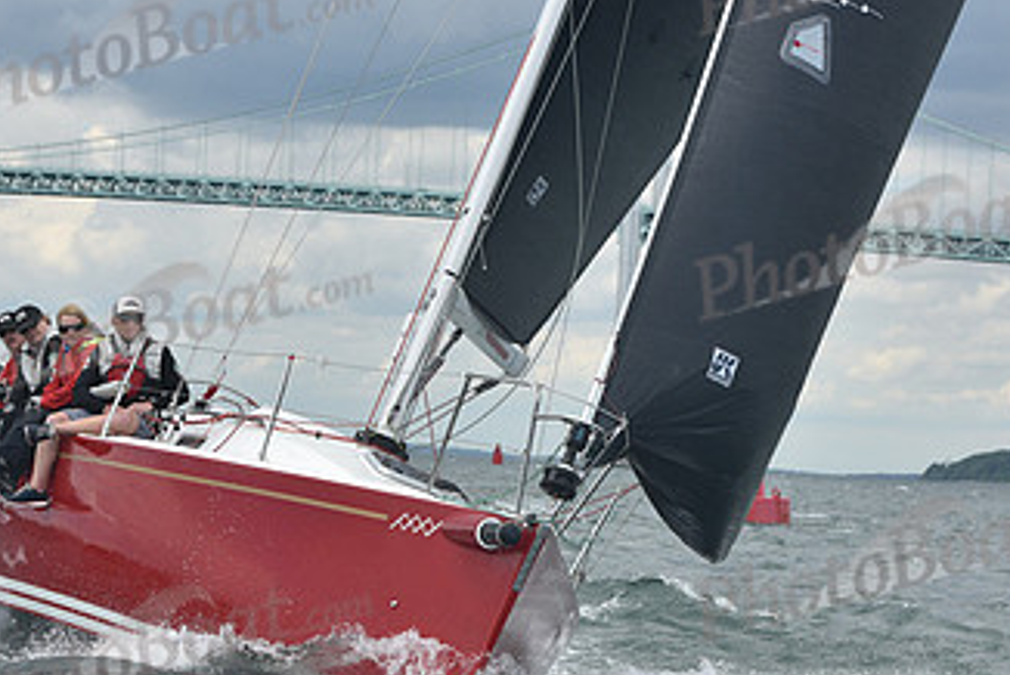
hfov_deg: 12.1
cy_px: 444
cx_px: 536
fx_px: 4745
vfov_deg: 8.1
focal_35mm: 169
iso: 250
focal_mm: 95
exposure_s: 1/1000
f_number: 7.1
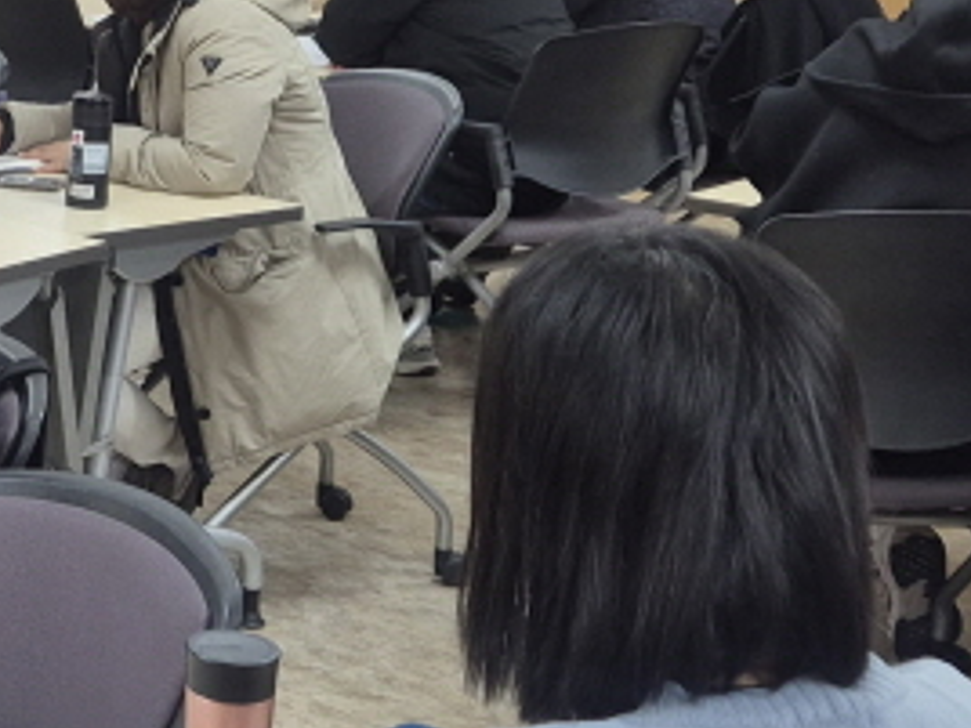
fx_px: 2889
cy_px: 141
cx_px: -232
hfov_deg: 18.0
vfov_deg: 14.3
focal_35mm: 103
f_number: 1.8
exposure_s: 1/120
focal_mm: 5.4
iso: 100
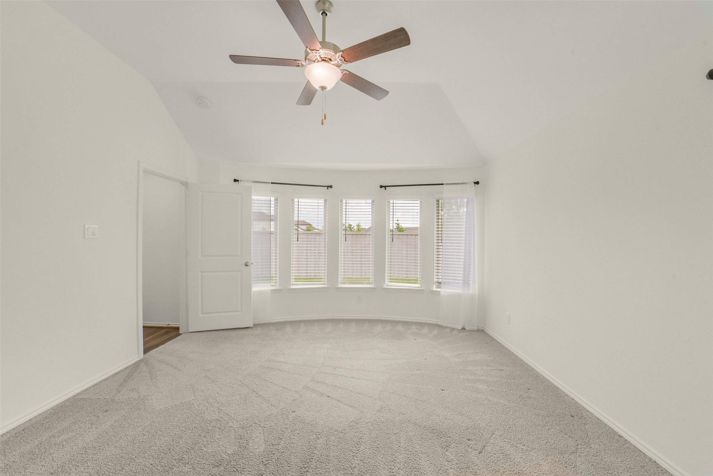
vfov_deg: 81.2
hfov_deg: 104.2
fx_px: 277
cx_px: 356
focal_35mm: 14
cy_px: 238
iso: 500
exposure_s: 1/160
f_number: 11
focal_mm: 14
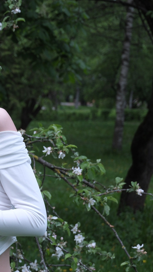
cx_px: -67
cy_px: 158
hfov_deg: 9.5
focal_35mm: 124
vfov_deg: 17.3
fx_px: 894
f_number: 4.3
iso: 640
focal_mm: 40.8
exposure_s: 1/220
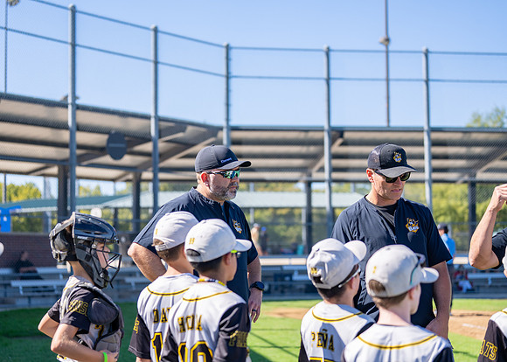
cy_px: 181
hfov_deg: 26.8
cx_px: 242
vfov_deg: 19.3
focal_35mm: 74
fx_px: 1066
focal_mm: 70
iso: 100
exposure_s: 1/1600
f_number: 2.8
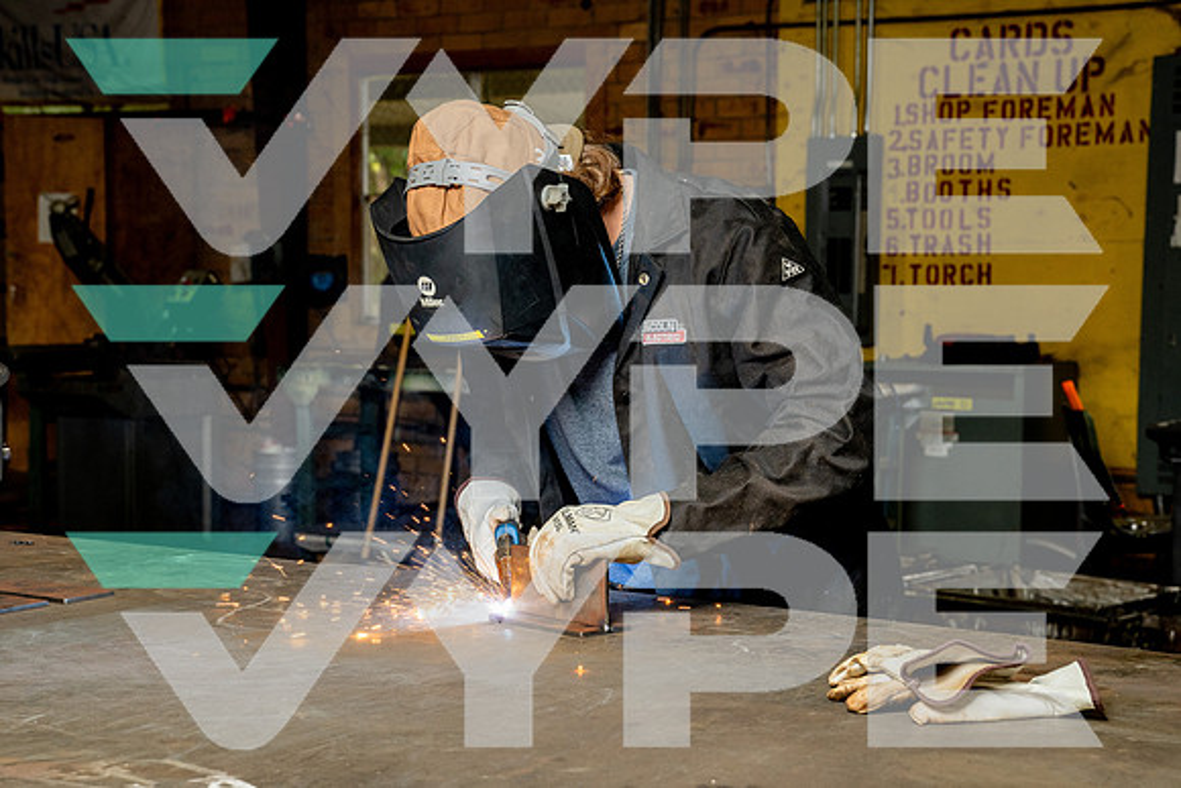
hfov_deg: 30.0
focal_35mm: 67
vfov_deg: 20.3
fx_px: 2203
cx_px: 590
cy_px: 394
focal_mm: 66
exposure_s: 1/250
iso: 1600
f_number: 8
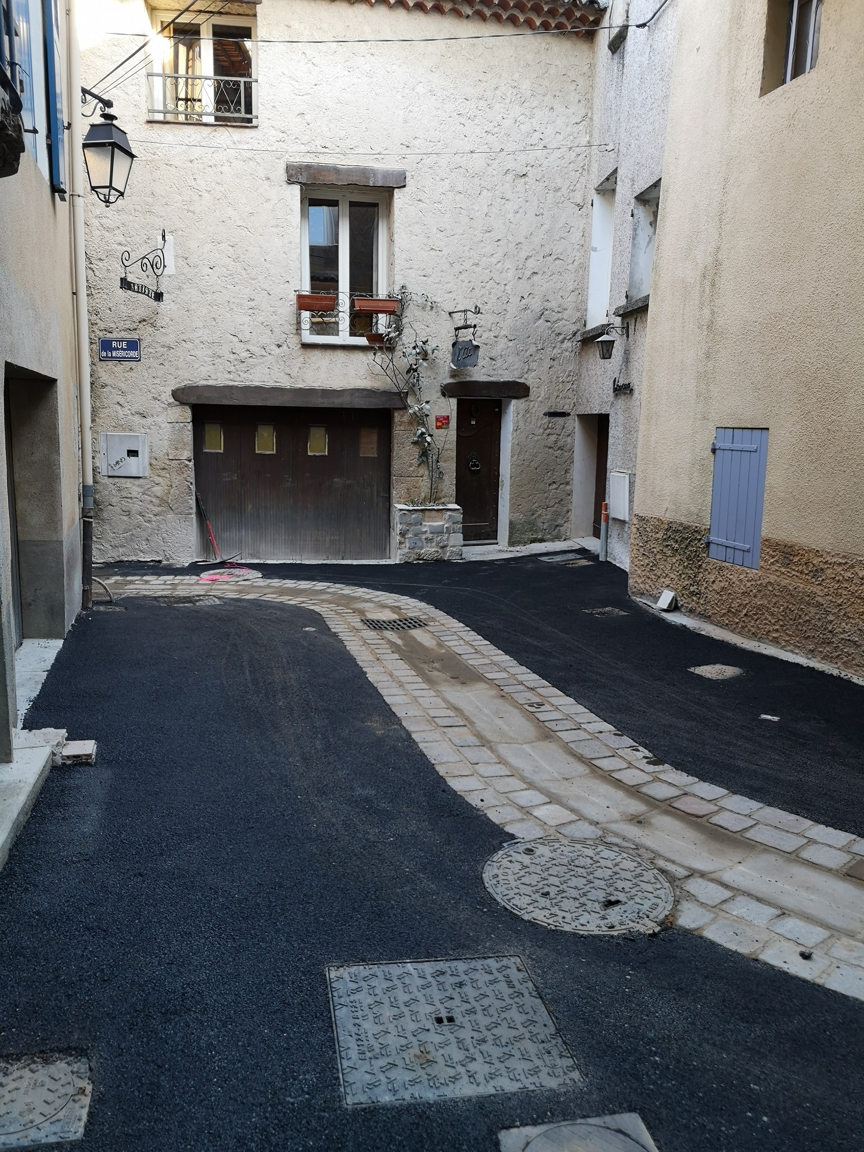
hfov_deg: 51.4
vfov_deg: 65.3
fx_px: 899
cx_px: 432
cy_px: 576
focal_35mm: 27
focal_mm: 3.95
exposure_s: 1/100
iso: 64
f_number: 1.8
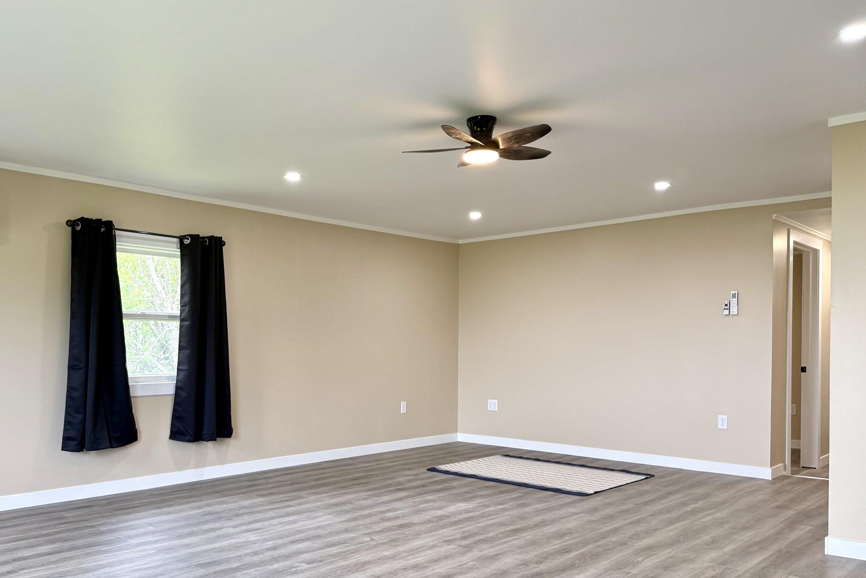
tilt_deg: -0.9
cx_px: 357
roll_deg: +0.2
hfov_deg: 61.5
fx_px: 722
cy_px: 355
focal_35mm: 30
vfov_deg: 43.3
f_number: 1.78
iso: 160
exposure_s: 1/120
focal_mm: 6.76
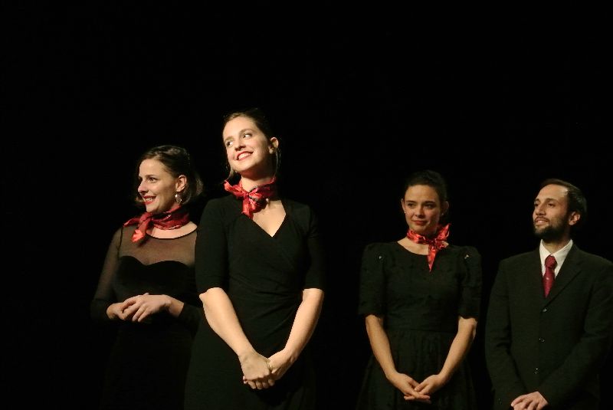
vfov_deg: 11.2
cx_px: 306
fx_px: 2096
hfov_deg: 16.6
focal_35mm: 123
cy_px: 205
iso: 3200
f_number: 4
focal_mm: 45.9
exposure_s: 1/60
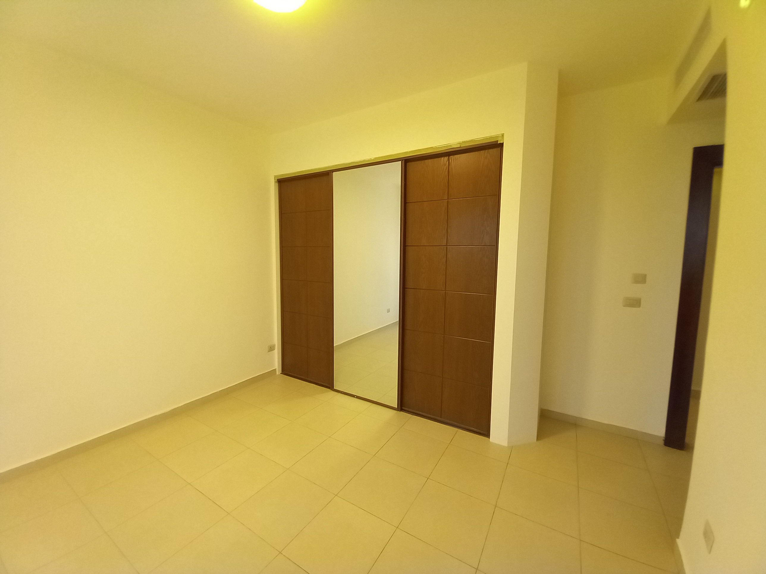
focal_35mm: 13
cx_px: 383
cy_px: 287
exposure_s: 1/50
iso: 100
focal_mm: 1.13
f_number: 2.2
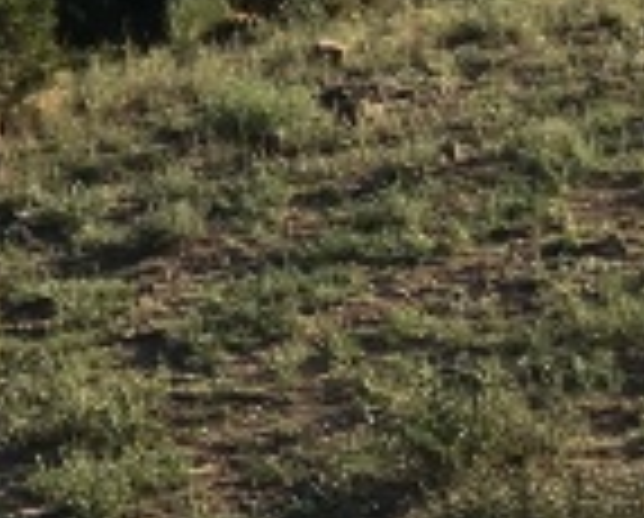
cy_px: -554
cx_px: -946
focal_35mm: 202
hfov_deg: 8.6
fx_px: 3858
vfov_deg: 7.4
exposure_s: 1/1425
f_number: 2.2
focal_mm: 4.15
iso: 25
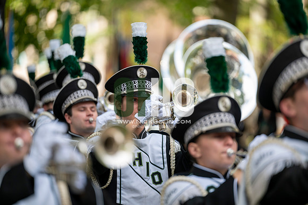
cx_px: 154
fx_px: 1710
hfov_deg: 10.3
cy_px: 102
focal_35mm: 200
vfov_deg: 6.9
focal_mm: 200
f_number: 2.8
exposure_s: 1/1000
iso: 400
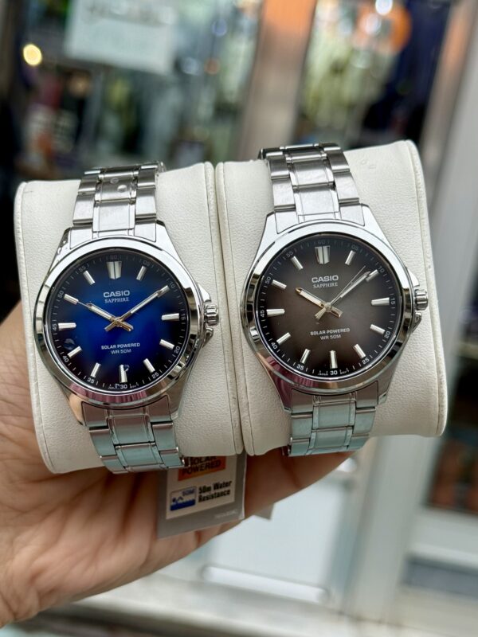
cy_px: 318
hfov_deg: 30.3
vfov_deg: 39.7
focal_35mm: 48
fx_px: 884
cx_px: 239
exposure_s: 1/273
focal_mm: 6.76
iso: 64
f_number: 1.78
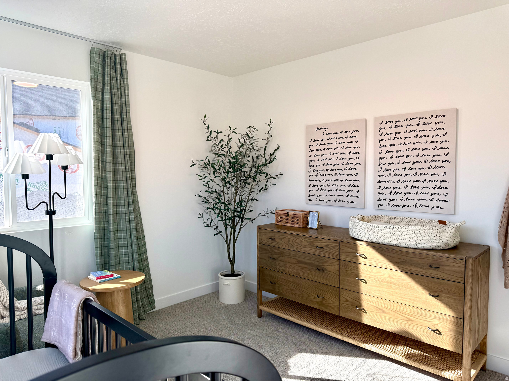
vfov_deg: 56.8
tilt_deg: -2.3
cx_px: 254
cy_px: 190
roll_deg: +0.1
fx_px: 353
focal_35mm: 24
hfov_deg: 71.6
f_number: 1.78
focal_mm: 6.76
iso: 80
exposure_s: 1/831
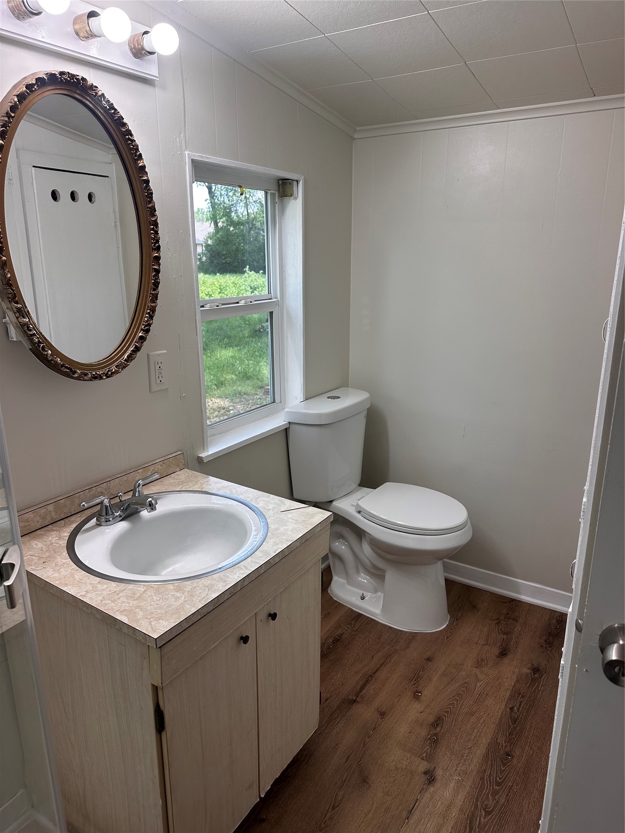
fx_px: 578
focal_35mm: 24
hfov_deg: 56.8
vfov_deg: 71.6
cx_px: 312
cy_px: 416
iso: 80
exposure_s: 1/331
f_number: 1.78
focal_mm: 6.86
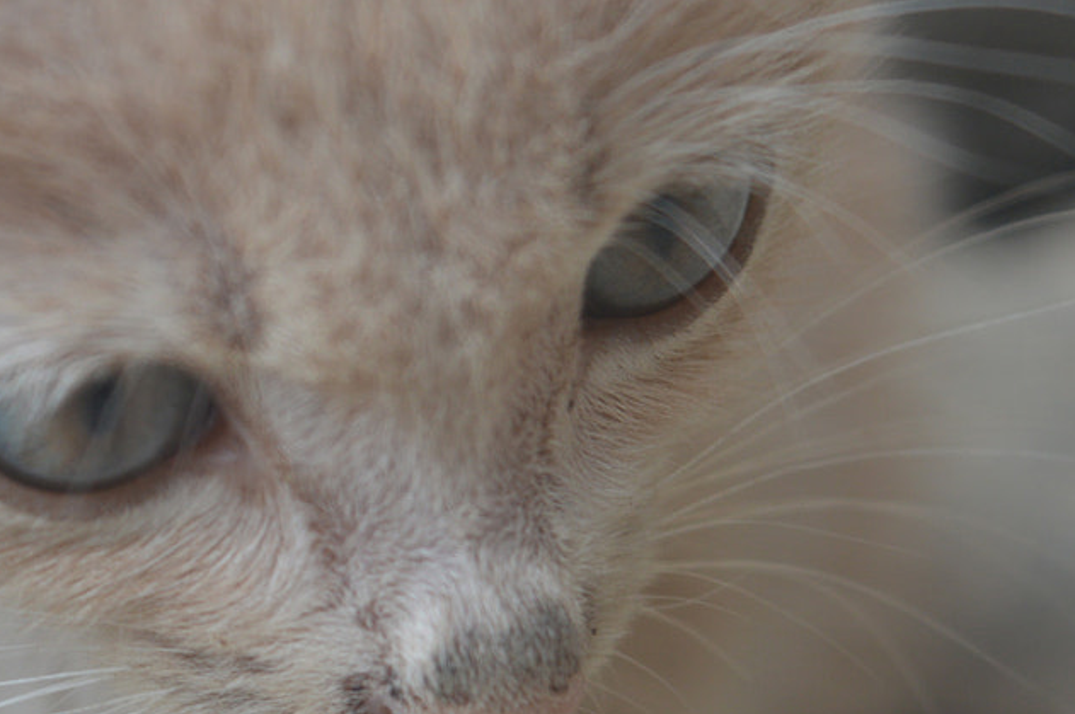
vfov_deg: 6.5
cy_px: 387
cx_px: 332
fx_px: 6241
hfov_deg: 9.8
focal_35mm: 209
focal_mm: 55
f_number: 5.6
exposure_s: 1/100
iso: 100
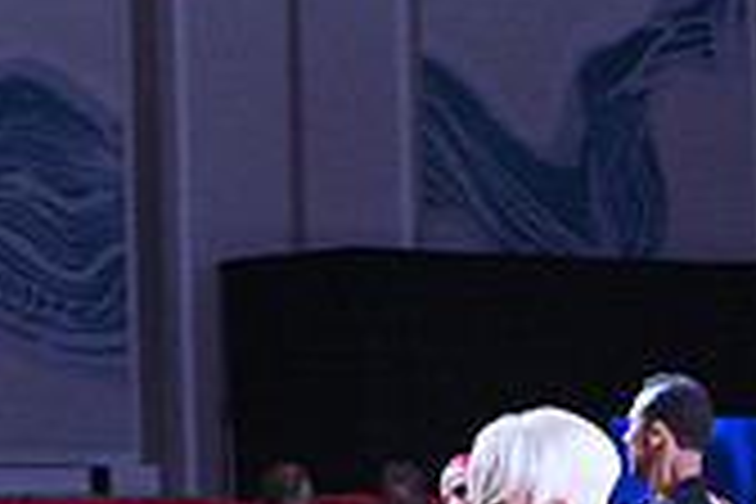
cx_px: 436
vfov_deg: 3.8
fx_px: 7622
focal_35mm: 363
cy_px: 821
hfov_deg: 5.7
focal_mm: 105
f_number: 8
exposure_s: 1/400
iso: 4000
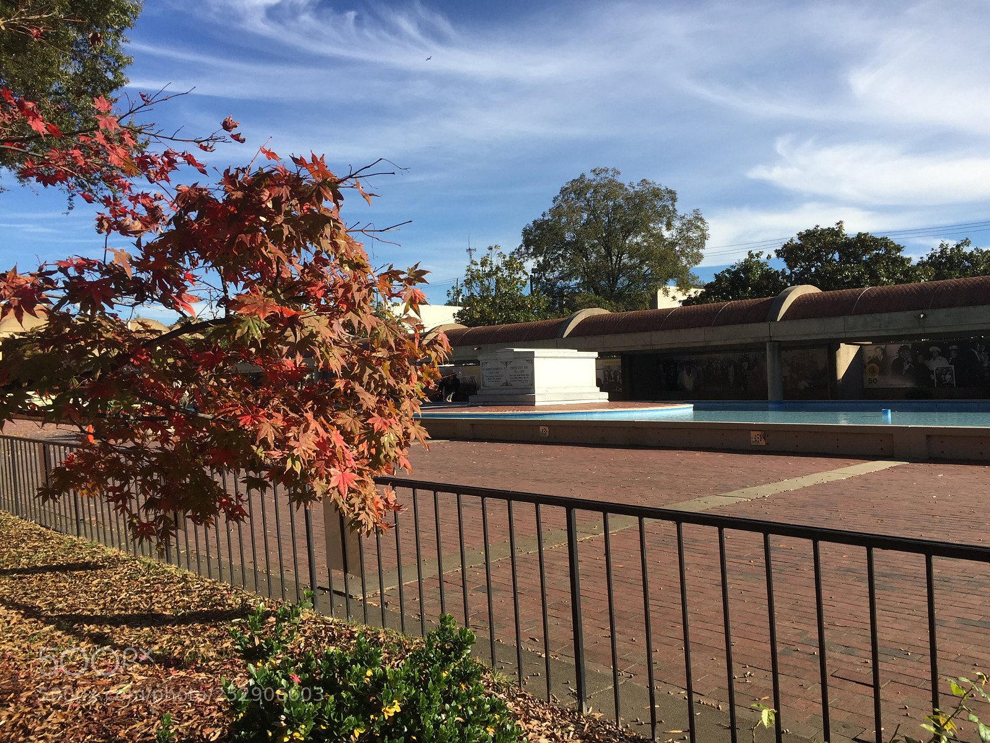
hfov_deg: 61.7
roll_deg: +0.8
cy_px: 372
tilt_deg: +1.0
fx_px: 829
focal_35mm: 29
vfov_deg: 48.2
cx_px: 495
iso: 32
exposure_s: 1/1522
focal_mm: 4.15
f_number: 2.2
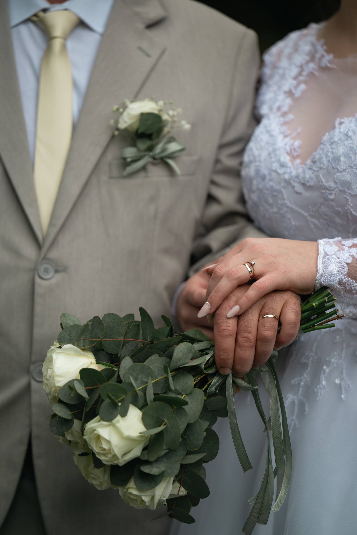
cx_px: 178
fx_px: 2677
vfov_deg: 11.4
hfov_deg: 7.6
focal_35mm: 180
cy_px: 268
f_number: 2.8
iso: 250
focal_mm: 180
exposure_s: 1/640
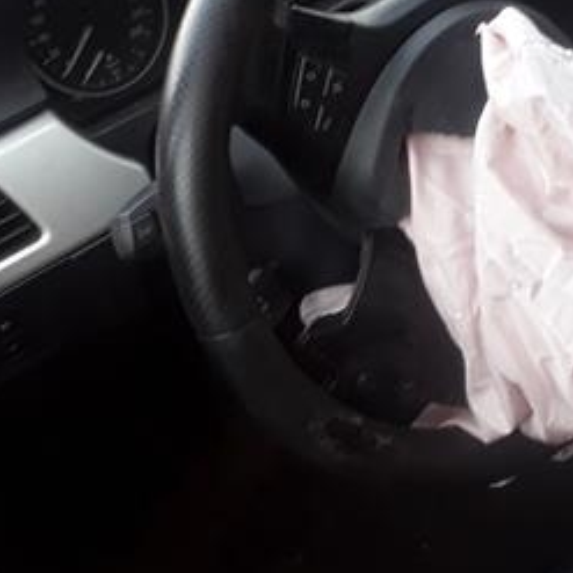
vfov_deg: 26.4
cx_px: 431
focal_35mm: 64
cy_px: 121
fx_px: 1199
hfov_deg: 26.5
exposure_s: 1/50
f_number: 1.9
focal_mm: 2.91
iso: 40
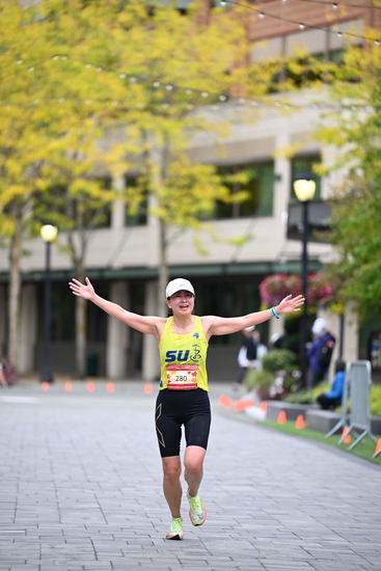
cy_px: 286
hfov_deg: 8.3
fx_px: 2618
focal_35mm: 165
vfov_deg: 12.4
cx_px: 190
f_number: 2.8
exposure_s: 1/1600
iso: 640
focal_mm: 165
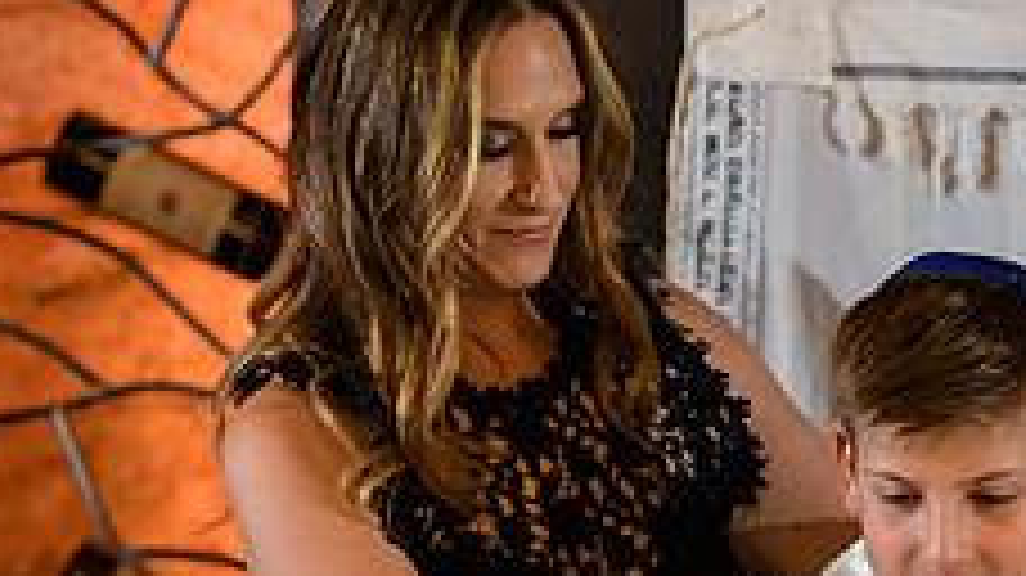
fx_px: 9789
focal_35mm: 360
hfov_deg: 6.0
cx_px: 990
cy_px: 542
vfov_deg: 3.4
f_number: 3.2
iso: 1600
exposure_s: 1/125
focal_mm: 135
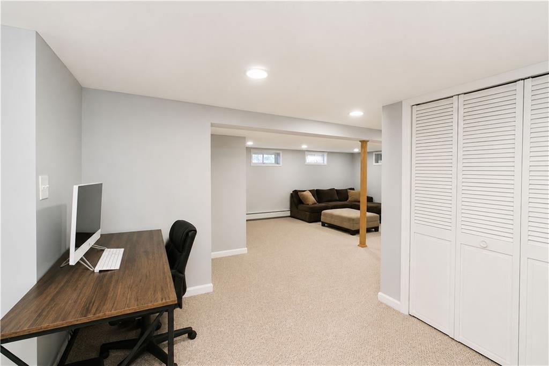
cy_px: 183
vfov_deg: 77.3
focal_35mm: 15
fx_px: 229
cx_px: 274
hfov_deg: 100.4
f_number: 8
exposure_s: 1/60
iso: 1250
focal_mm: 10
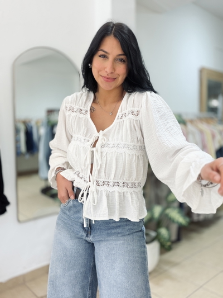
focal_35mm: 30
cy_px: 149
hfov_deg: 46.8
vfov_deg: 60.0
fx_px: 258
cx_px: 112
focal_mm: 2.71
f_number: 1.9
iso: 40
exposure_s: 1/50
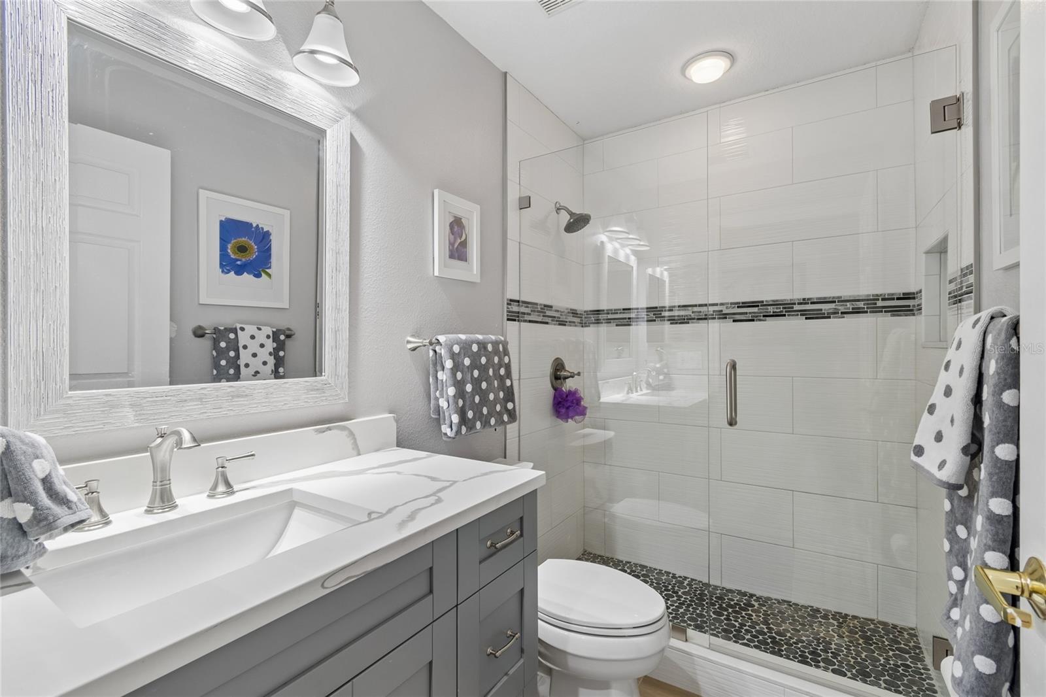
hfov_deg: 100.4
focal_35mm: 15
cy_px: 348
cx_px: 523
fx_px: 436
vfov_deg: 77.3
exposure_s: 1/5
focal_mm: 10
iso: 100
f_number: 7.1
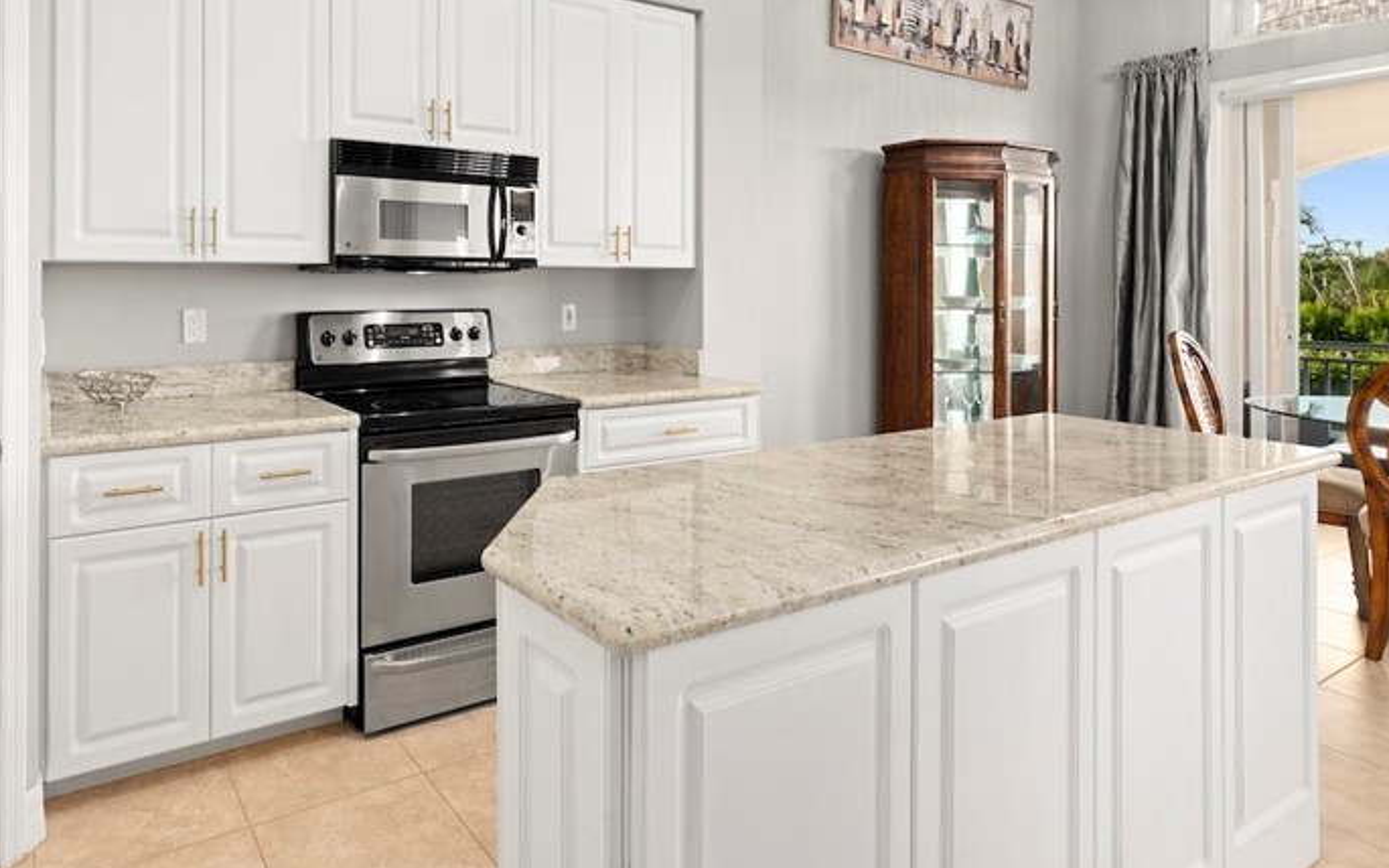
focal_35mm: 21
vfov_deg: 56.1
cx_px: 450
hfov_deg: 79.3
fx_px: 795
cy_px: 294
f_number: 10
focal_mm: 13
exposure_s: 1.3
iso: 160
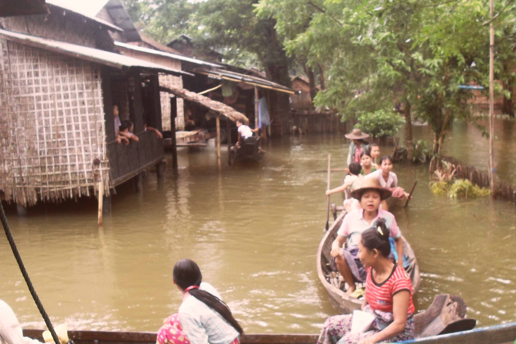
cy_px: 197
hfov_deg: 43.6
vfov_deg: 29.8
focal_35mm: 45
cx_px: 274
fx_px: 645
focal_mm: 6.3
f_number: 2.8
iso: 80
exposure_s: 1/125
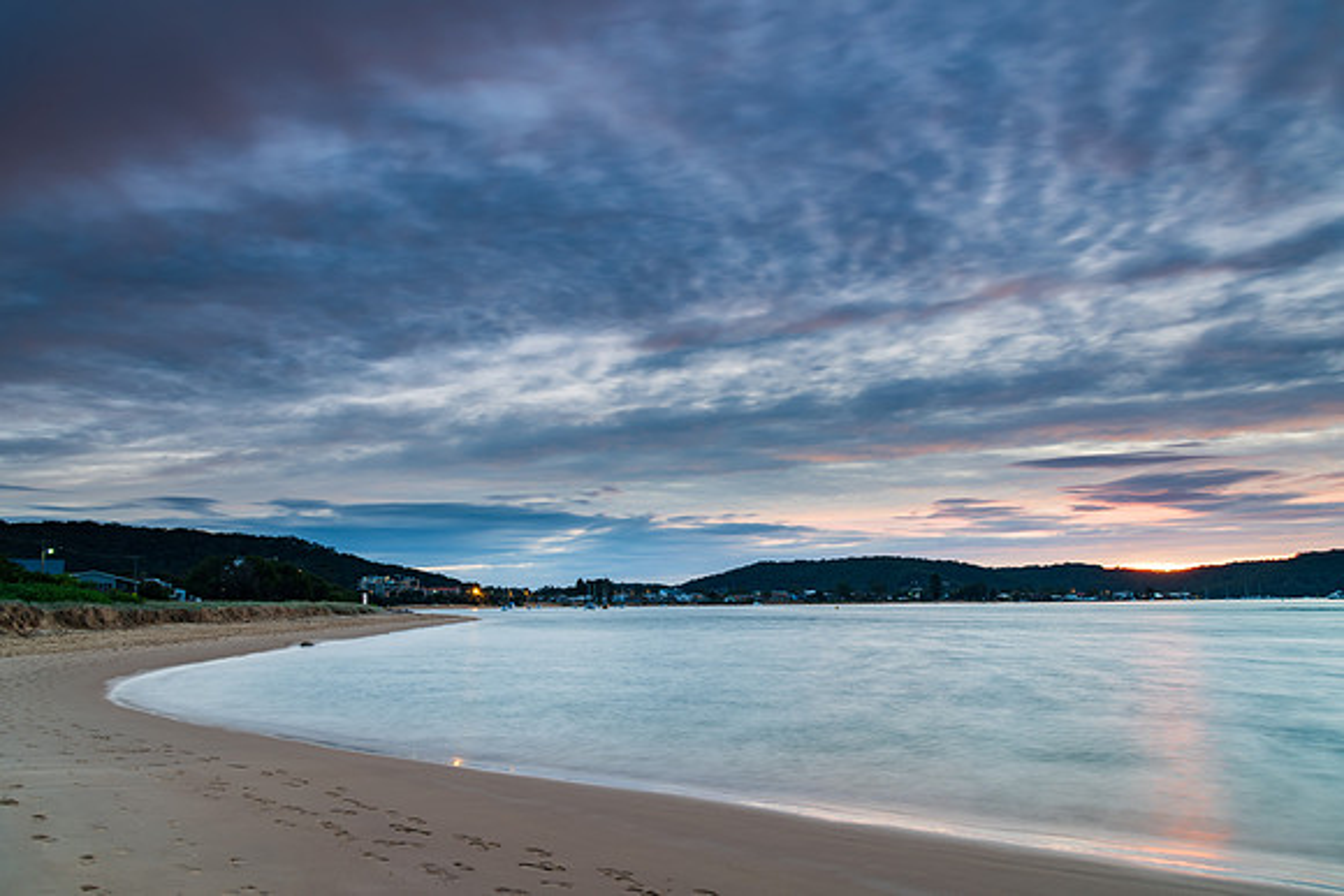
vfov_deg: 53.2
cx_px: 672
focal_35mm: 24
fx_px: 896
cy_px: 448
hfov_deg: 73.7
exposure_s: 6
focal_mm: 24
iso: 100
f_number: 8
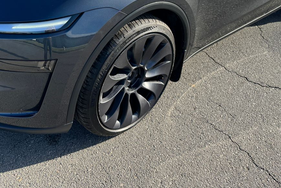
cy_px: -3
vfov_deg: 27.5
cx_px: 114
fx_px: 359
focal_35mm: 46
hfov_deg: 42.5
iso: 80
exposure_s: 1/1721
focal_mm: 6.76
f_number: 1.78
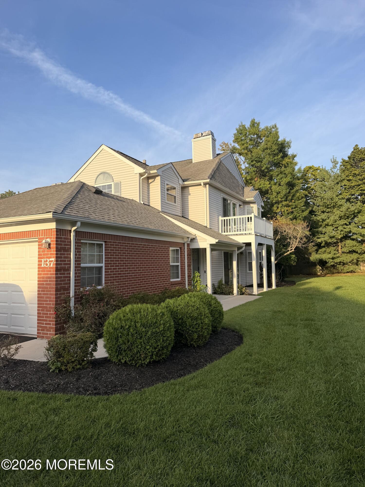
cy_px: 244
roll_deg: +1.3
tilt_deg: +3.8
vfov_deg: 71.6
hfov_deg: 56.8
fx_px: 337
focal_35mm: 24
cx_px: 182
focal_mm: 6.76
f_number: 1.78
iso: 80
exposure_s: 1/1553
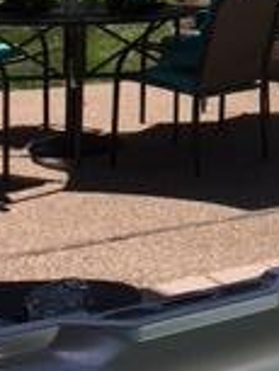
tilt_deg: -3.9
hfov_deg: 11.3
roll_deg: +0.0
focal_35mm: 121
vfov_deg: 15.7
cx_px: 526
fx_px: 1299
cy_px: -75
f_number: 2.2
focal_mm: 4.15
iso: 25
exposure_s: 1/1832
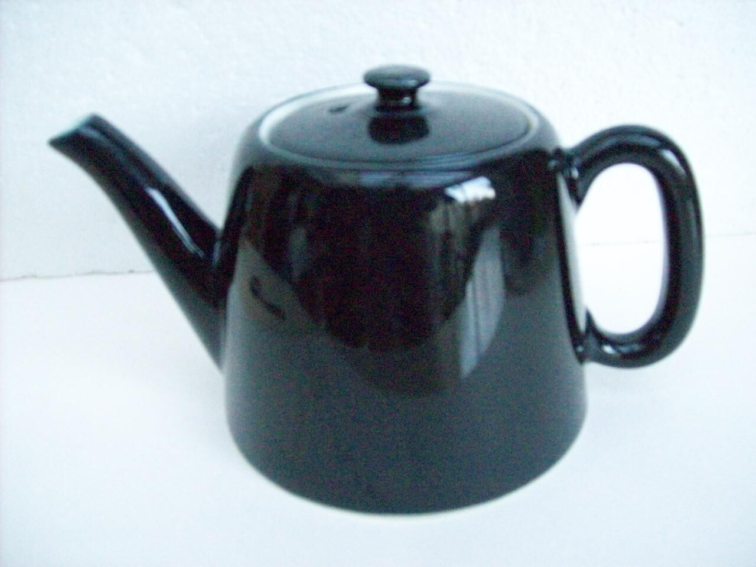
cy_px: 284
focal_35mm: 36
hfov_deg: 51.4
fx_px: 786
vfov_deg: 39.7
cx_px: 378
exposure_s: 1/69.7
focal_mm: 6
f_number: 2.7
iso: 800
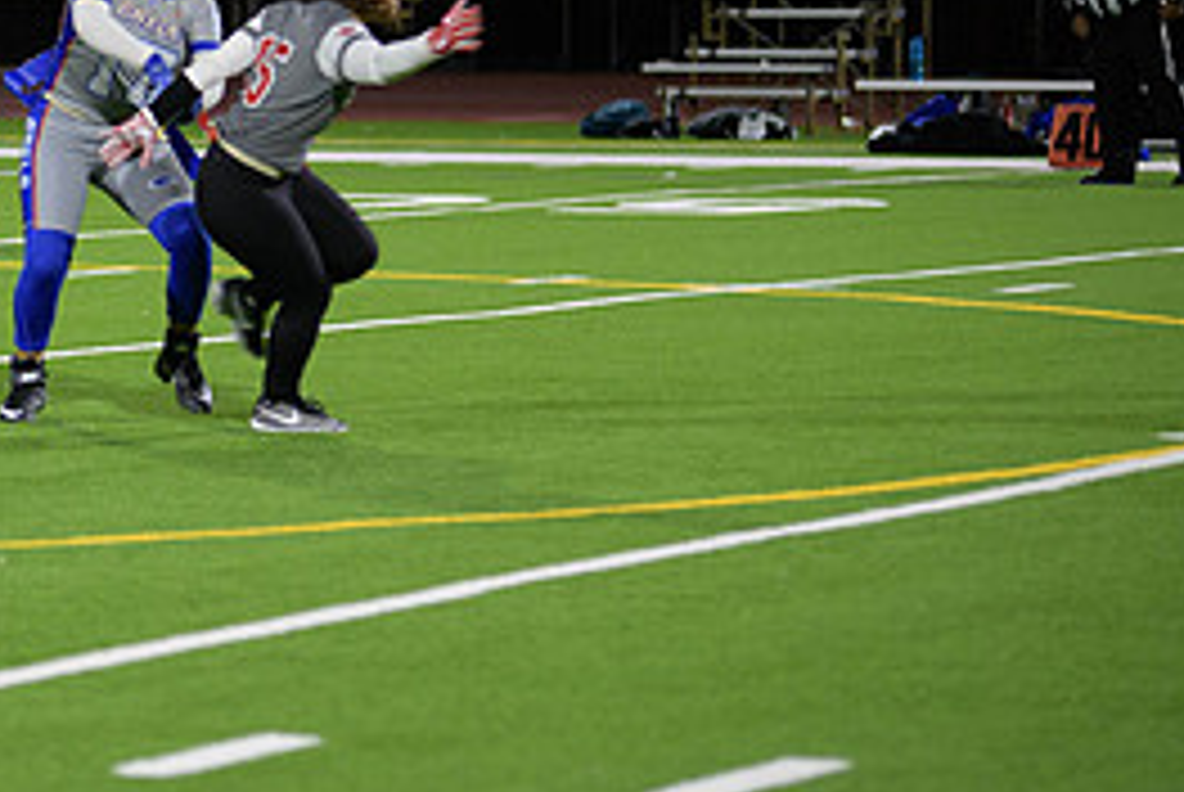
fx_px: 8857
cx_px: -104
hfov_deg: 7.6
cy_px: 133
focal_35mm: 269
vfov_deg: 5.1
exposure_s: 1/200
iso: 900
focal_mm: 122
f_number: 2.8
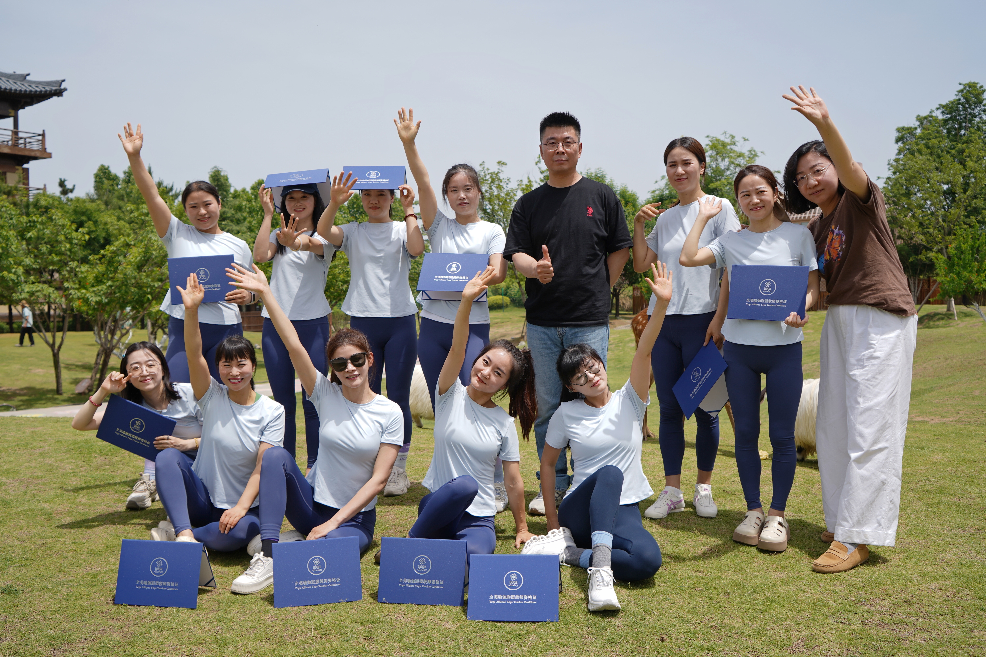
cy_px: 328
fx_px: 959
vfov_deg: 37.9
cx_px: 493
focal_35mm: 35
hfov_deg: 54.4
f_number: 5.6
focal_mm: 35
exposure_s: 1/500
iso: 80
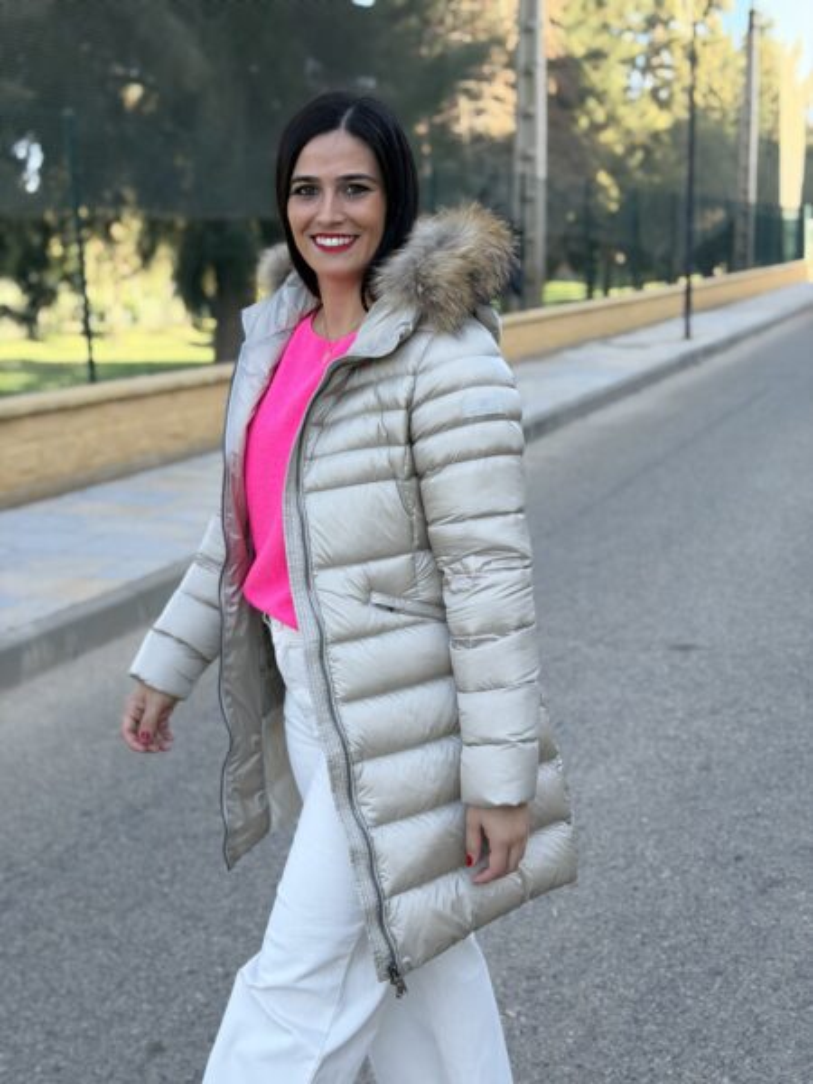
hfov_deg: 30.3
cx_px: 406
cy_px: 542
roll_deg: -2.7
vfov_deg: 39.7
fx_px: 1503
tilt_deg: -8.2
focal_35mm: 48
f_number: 1.78
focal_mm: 6.76
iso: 80
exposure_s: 1/778
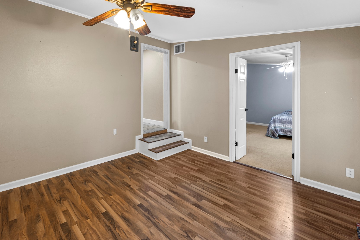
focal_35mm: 17
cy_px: 90
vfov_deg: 69.3
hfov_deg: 92.1
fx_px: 170
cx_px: 145
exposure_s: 2
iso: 320
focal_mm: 13
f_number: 9
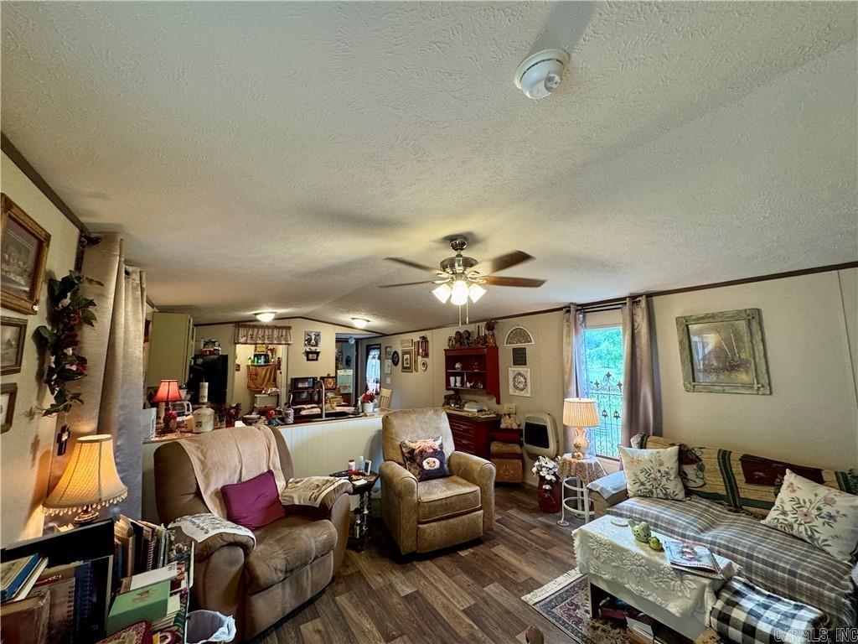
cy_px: 322
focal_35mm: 14
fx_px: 347
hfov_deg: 102.1
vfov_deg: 85.7
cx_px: 429
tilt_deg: +5.7
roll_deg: -0.1
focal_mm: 2.22
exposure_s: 1/60
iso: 250
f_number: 2.2
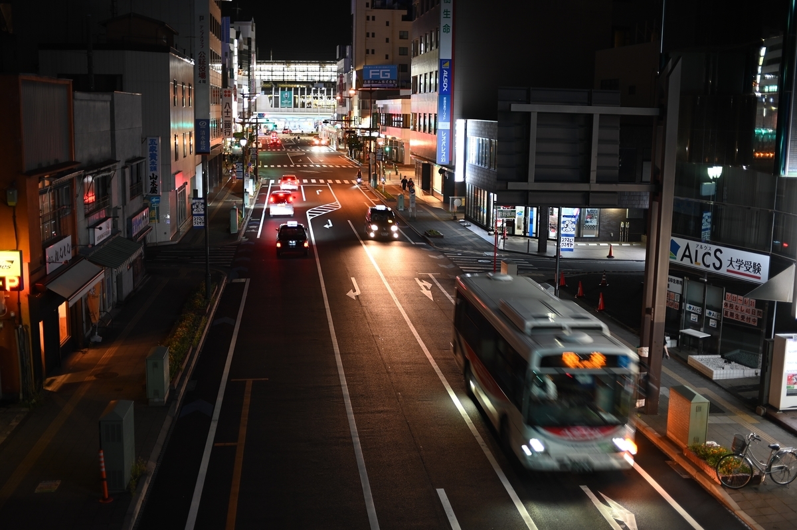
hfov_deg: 48.5
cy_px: 265
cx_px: 398
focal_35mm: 40
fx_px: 885
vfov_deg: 33.3
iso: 720
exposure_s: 1/15
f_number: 2.2
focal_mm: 40
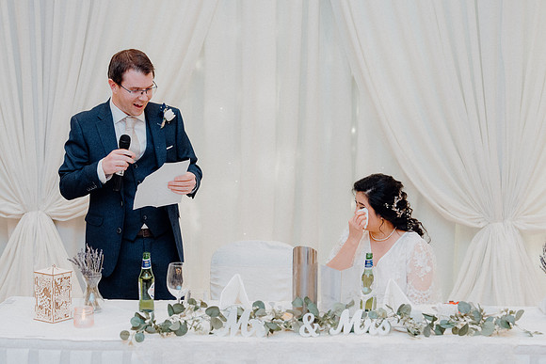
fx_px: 1062
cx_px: 273
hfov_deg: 28.8
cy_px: 182
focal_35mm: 70
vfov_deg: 19.5
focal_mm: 70
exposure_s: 1/160
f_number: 3.5
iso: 2500
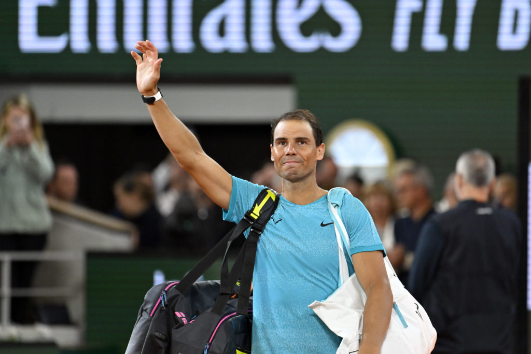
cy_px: 177
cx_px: 266
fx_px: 5900
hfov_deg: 5.2
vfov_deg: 3.4
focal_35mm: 400
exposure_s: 1/2000
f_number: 4.5
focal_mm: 400
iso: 4000
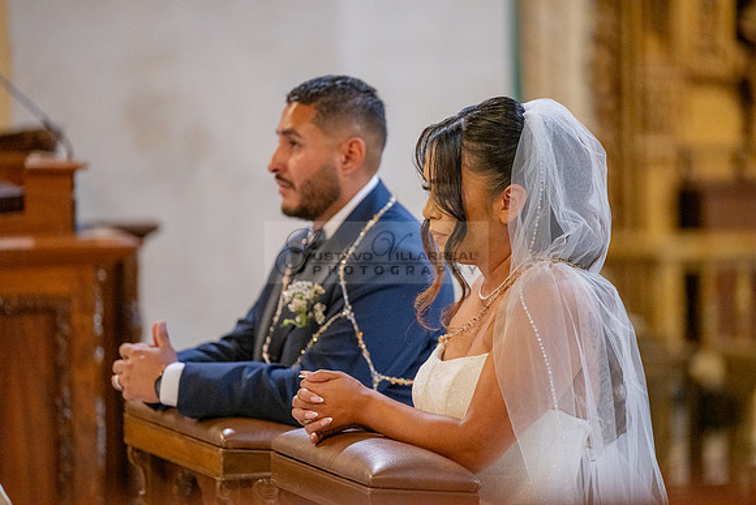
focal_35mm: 200
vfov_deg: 6.9
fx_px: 4201
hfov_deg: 10.3
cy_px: 252
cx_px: 378
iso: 2000
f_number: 2.8
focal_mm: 200
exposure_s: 1/200
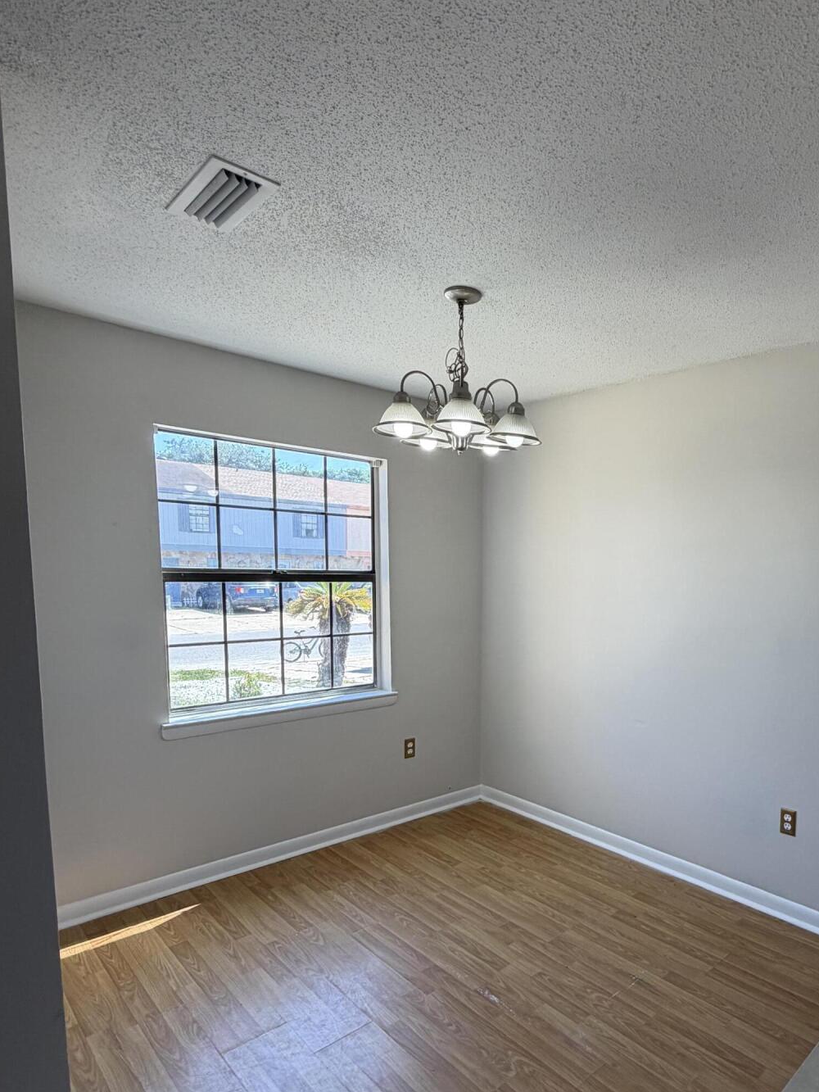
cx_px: 581
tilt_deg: -8.1
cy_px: 647
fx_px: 662
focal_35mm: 21
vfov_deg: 78.2
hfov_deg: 61.0
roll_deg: -2.0
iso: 64
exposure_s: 1/120
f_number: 2.2
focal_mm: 2.22
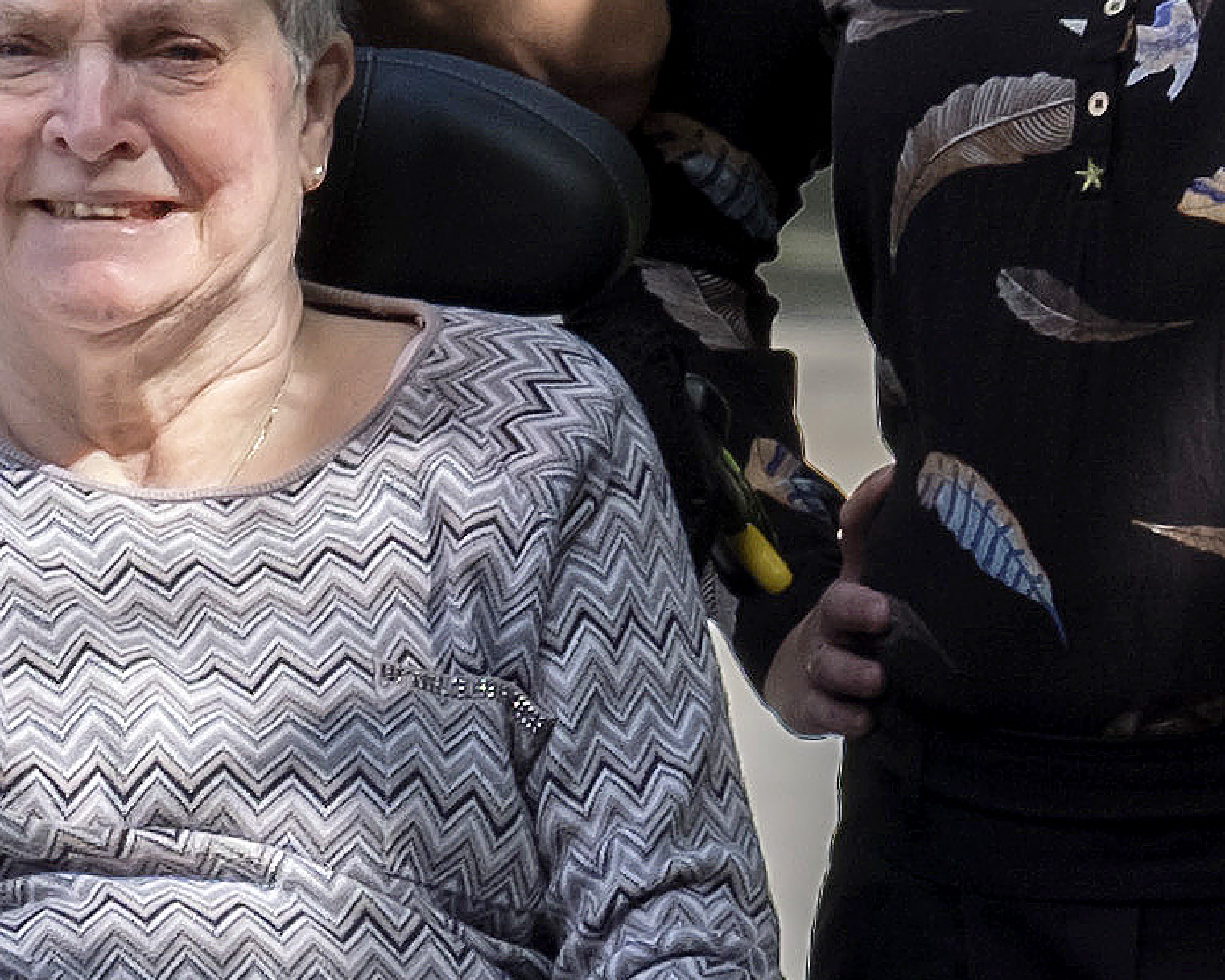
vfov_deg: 1.0
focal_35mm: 1485
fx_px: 53846
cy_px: 666
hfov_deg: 1.3
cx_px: 61
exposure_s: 1/180
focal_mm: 164
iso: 400
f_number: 6.4
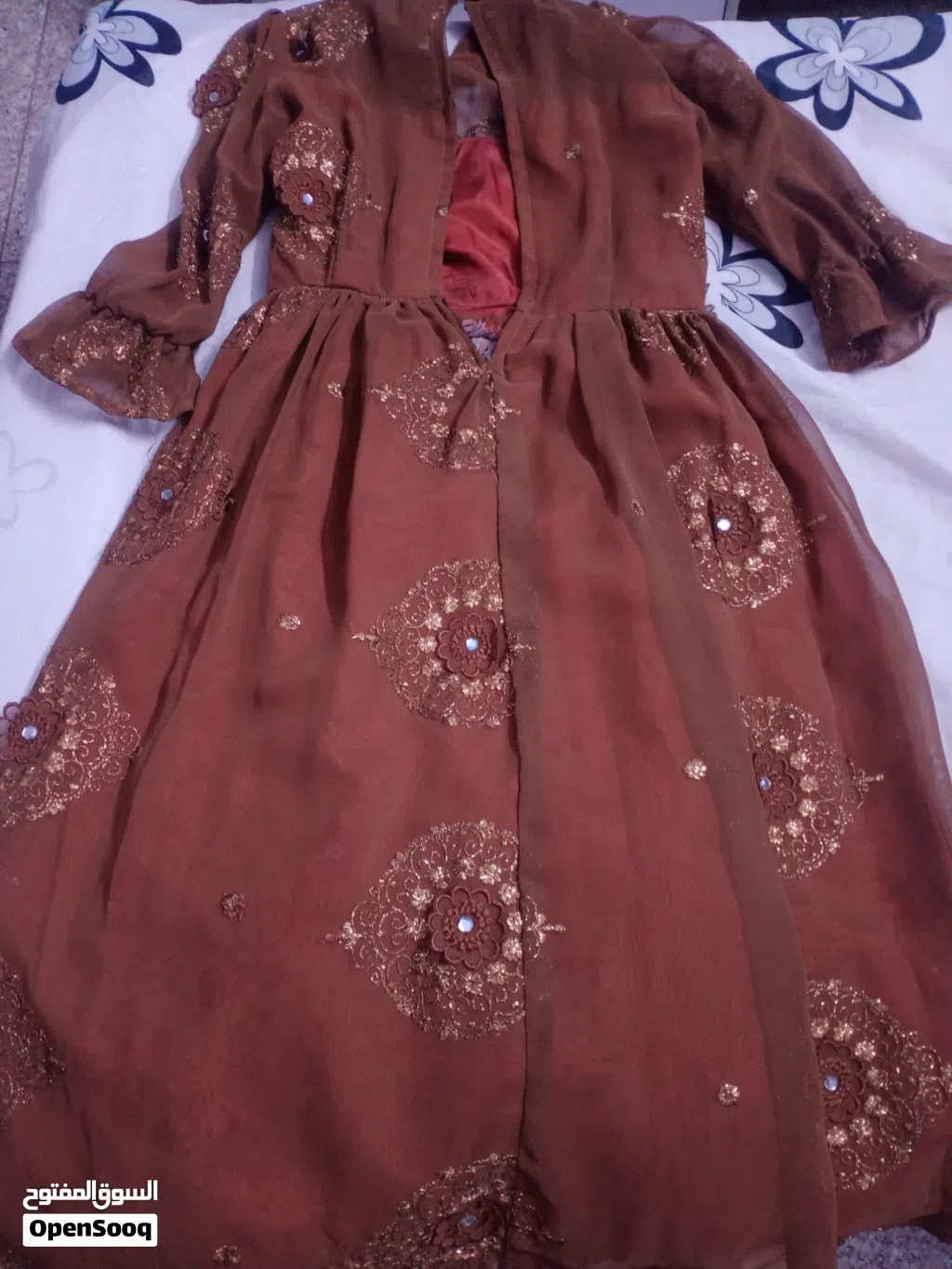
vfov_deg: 63.4
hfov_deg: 49.8
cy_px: 634
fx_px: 1027
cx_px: 476
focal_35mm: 28
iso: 1451
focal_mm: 4.05
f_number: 1.8
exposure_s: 1/25
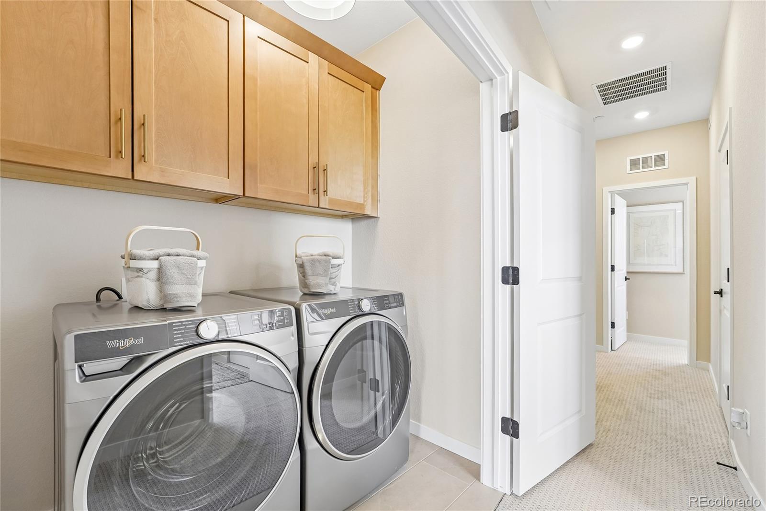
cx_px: 383
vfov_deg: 78.8
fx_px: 311
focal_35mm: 15
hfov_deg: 101.9
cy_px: 256
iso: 400
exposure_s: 1/13
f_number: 8
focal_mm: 14.6
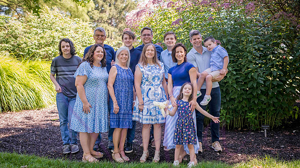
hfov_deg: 39.2
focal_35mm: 53
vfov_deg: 22.6
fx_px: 422
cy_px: 92
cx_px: 149
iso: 400
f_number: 3.5
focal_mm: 50
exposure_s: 1/320
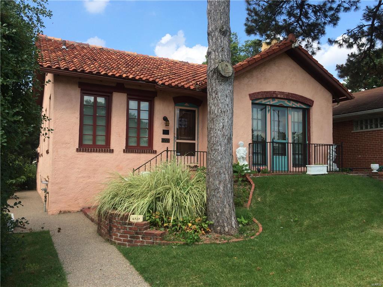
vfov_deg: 48.2
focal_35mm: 29
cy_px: 144
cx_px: 192
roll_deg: -0.3
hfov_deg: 61.7
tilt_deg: +5.8
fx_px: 321
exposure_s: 1/892
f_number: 2.2
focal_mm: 4.15
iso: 32
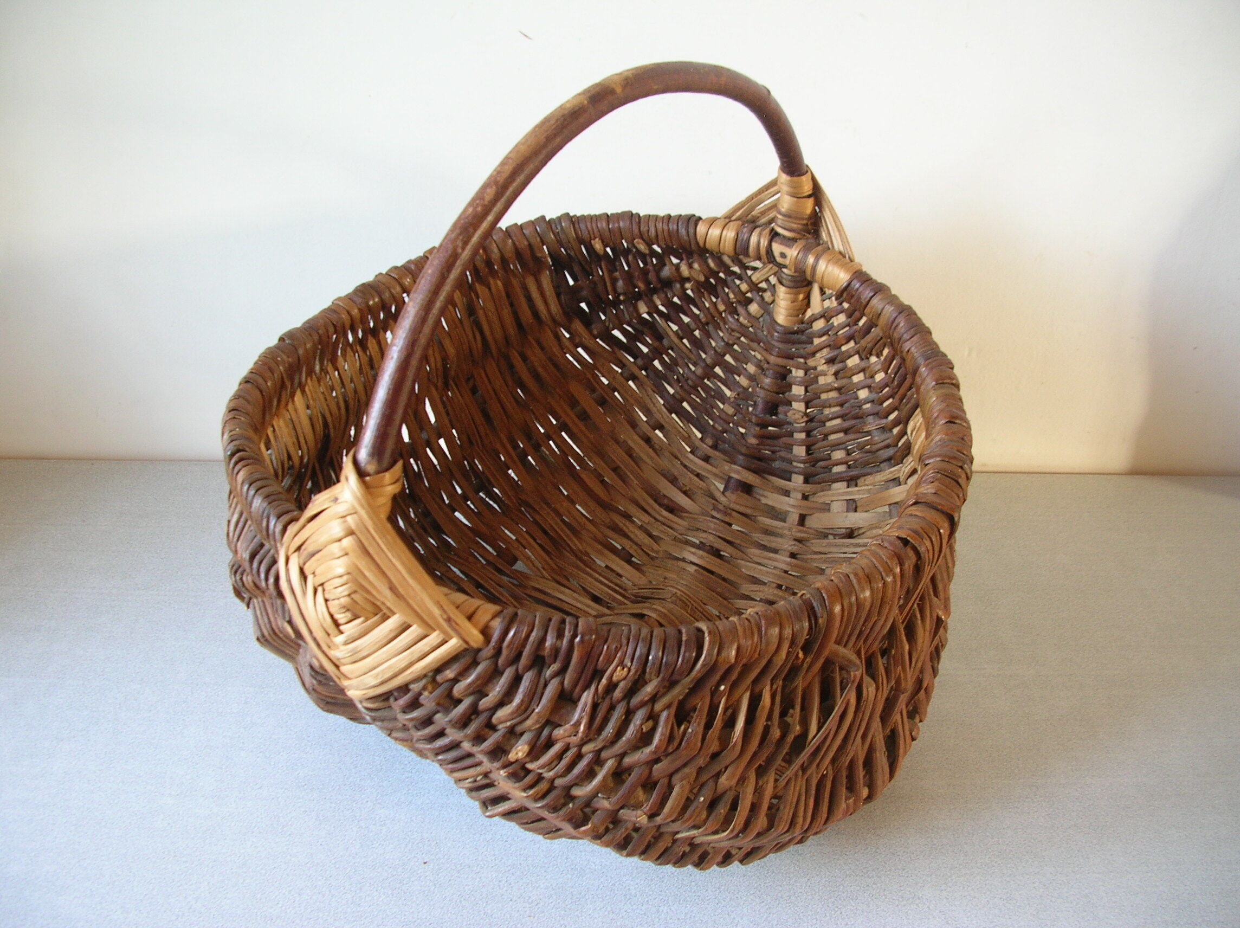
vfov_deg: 40.6
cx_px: 620
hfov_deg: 52.7
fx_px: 1253
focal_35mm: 35
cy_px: 464
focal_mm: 5.8
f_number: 2.8
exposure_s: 1/6.6
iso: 50
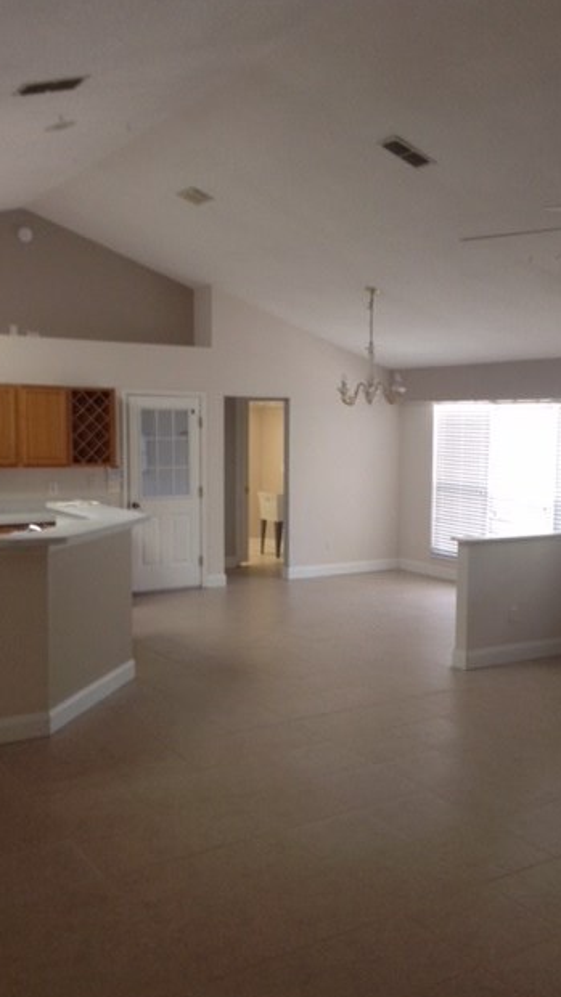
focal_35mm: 37
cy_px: 507
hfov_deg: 32.0
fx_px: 979
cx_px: 307
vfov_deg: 54.0
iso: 50
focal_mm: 3.3
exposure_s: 1/24
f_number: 2.4
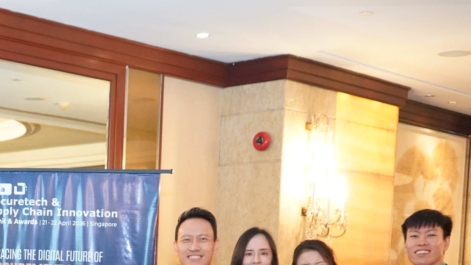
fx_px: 1012
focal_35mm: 81
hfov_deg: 25.1
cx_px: 9
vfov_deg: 14.1
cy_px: 382
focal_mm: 29
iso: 6400
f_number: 4
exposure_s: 1/160
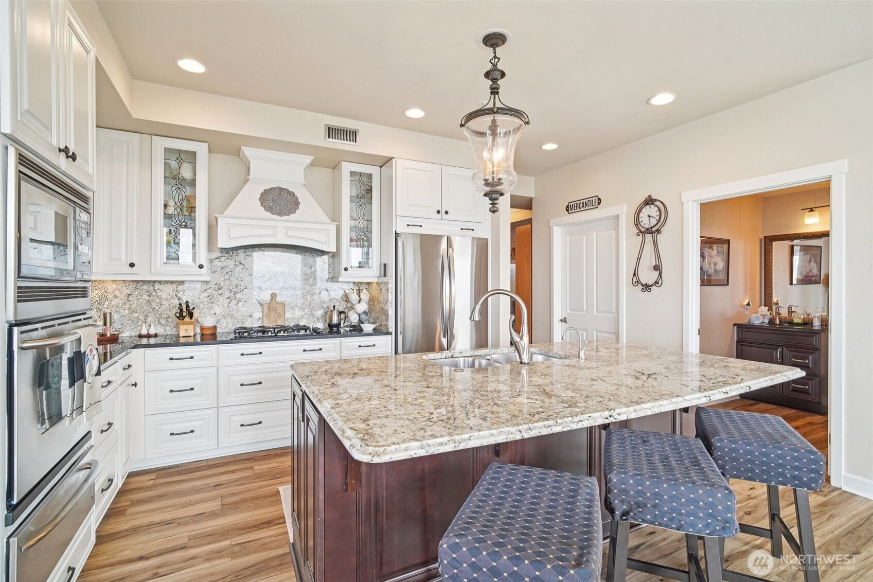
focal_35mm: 16
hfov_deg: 96.7
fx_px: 388
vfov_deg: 73.7
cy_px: 291
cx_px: 436
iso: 1600
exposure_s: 1/125
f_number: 8
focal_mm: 16
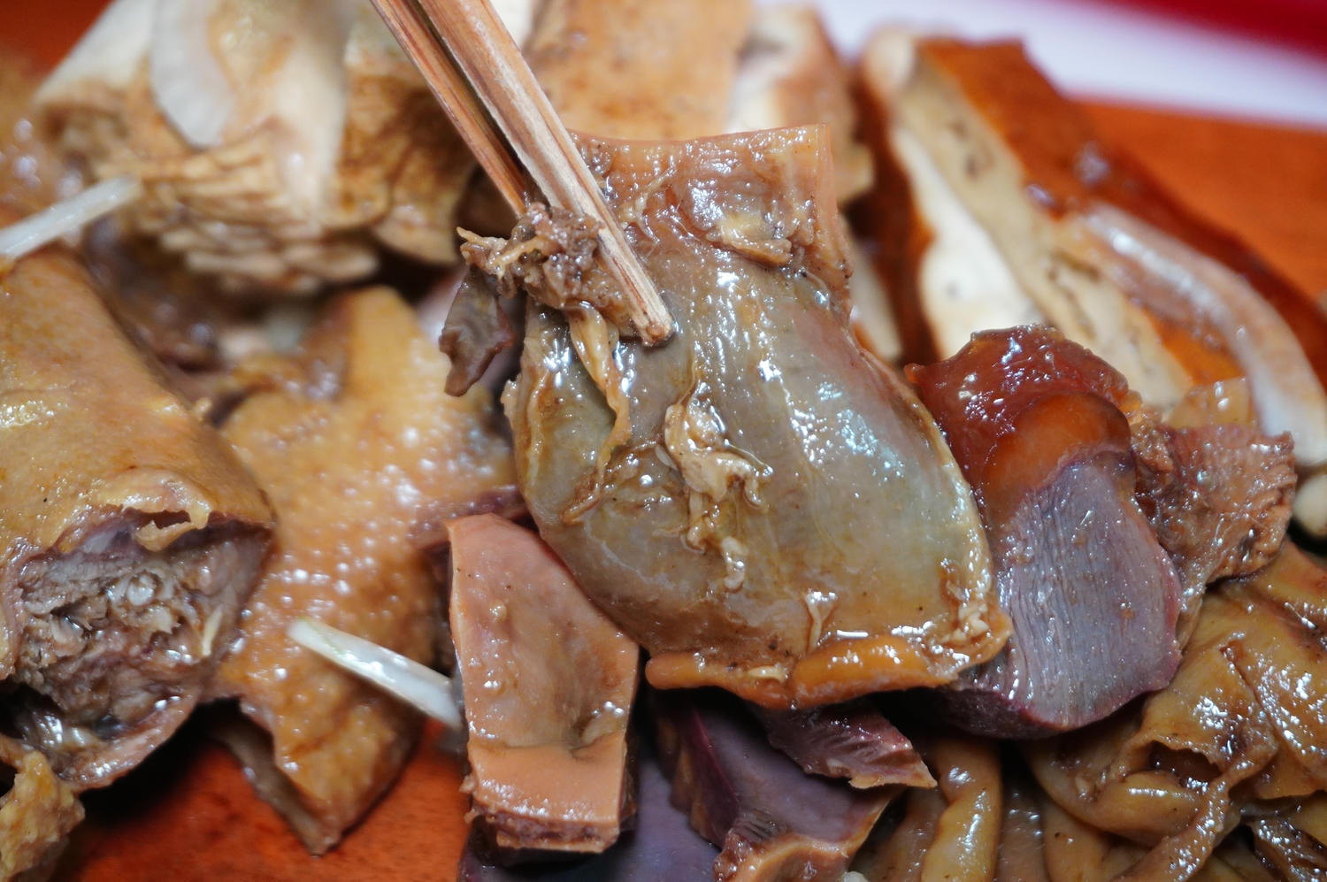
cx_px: 664
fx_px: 2596
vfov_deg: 19.3
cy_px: 441
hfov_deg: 28.7
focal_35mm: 70
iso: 1600
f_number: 5.6
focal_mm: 47
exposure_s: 1/80
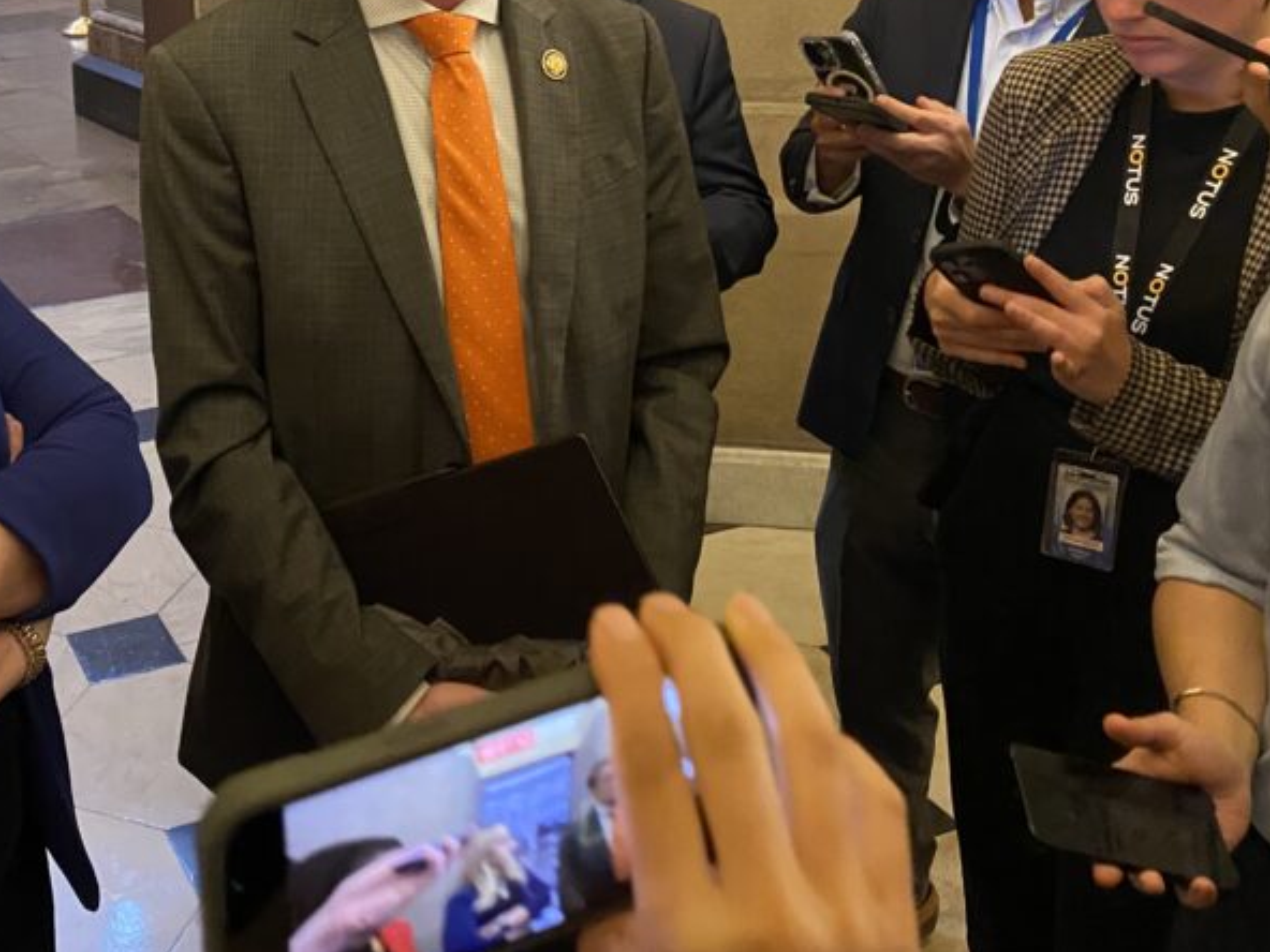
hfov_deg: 40.6
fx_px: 1651
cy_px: 174
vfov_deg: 31.3
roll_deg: +1.8
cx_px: 279
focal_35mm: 45
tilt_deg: -15.8
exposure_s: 1/30
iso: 640
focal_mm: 4.25
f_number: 1.8
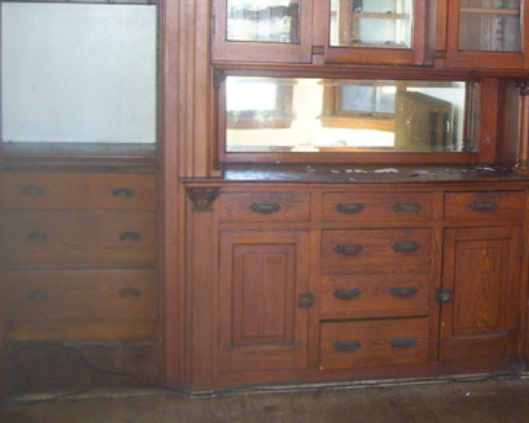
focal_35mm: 62
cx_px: 421
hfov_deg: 29.8
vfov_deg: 24.3
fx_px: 970
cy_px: 96
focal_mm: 6
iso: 200
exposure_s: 1/60
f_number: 2.7
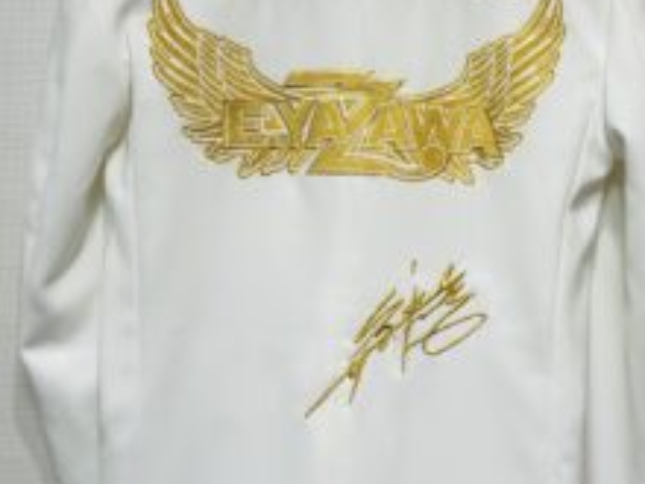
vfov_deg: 28.0
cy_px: 238
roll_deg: -0.7
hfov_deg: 35.8
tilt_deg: -3.7
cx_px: 504
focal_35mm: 52
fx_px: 969
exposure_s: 1/121
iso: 64
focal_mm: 5.7
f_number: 1.5
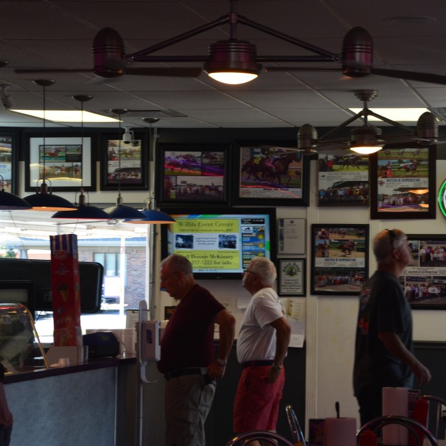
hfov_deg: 14.5
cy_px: 224
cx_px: 296
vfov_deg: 14.5
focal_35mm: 120
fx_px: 1749
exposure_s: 1/40
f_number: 9
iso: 400
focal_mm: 62
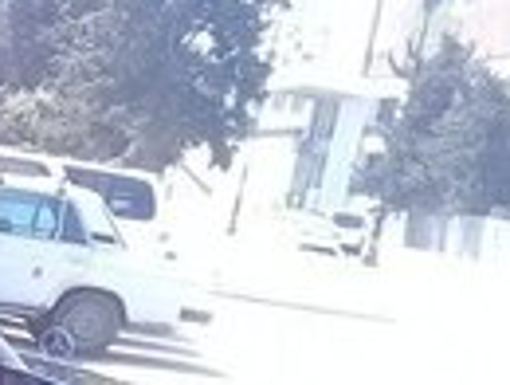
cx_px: -757
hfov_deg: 10.6
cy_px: 627
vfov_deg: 9.2
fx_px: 2317
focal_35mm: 157
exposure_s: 1/185
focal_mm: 3.3
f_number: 2.2
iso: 50
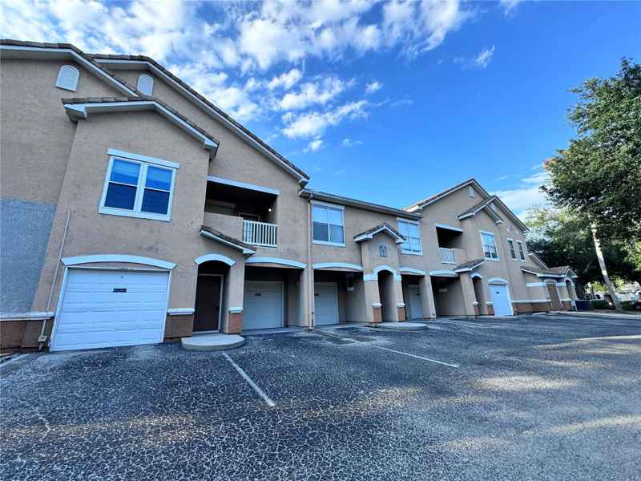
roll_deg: +1.9
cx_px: 320
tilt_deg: +15.6
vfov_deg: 85.7
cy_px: 240
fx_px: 259
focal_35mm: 14
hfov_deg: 102.1
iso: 40
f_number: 2.2
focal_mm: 2.22
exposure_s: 1/512
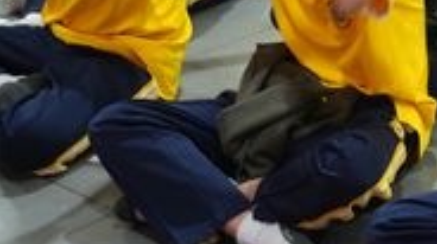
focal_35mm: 123
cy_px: -182
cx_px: 556
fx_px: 1424
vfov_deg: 9.4
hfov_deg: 16.6
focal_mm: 24
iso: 500
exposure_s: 1/8
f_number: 4.5
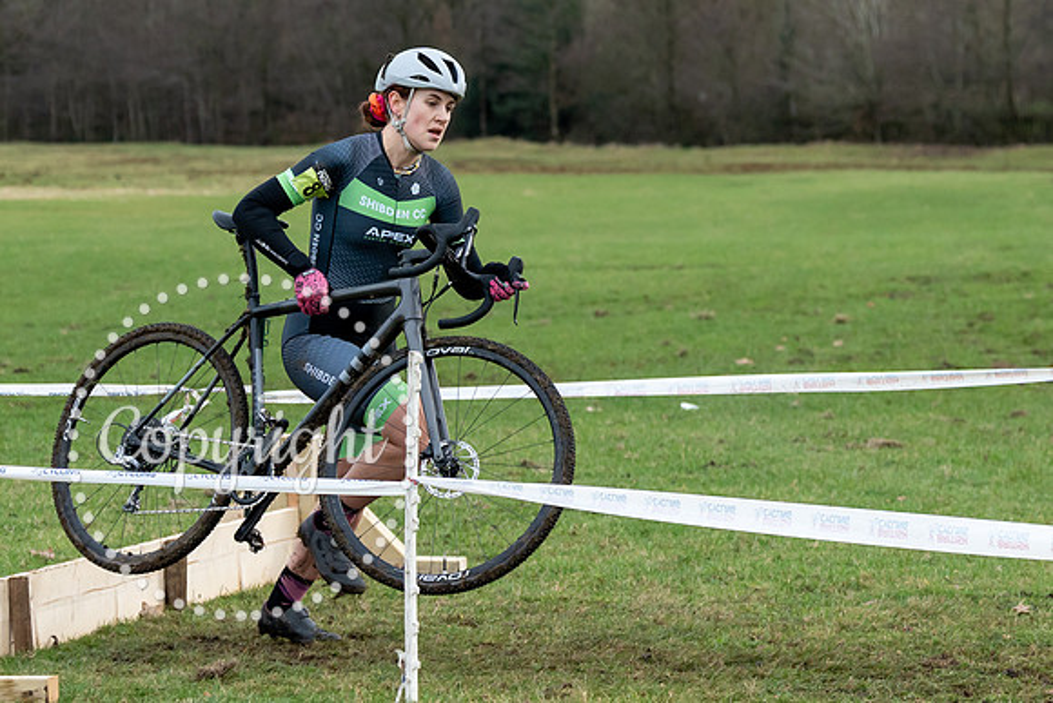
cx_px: 411
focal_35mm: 165
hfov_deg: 12.5
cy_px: 99
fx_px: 4821
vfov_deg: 8.3
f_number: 3.5
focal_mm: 70
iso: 640
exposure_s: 1/1000
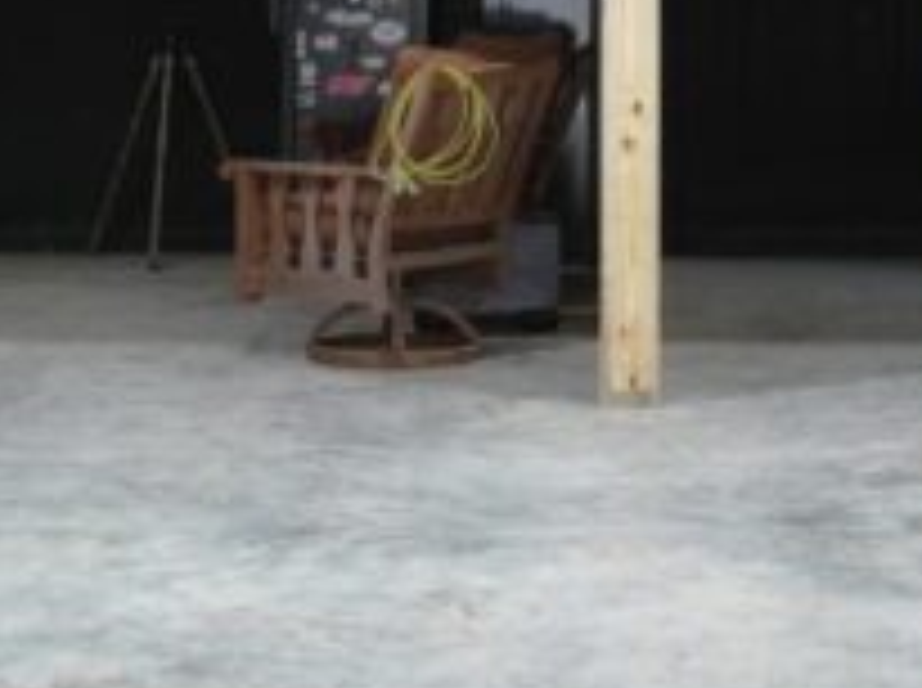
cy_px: -326
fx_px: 3191
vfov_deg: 11.8
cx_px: 630
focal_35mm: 120
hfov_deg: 16.4
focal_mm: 12.29
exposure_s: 1/25
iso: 110
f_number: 2.8
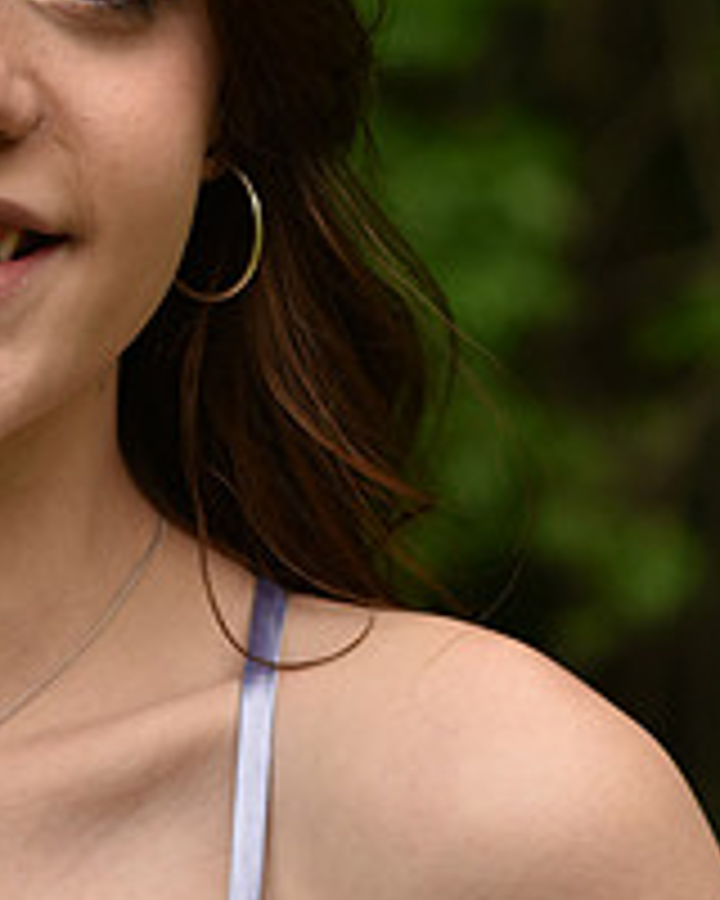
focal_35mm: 231
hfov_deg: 6.7
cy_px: 198
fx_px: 6153
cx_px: -110
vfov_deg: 8.4
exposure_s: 1/320
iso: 200
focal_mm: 85
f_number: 5.6
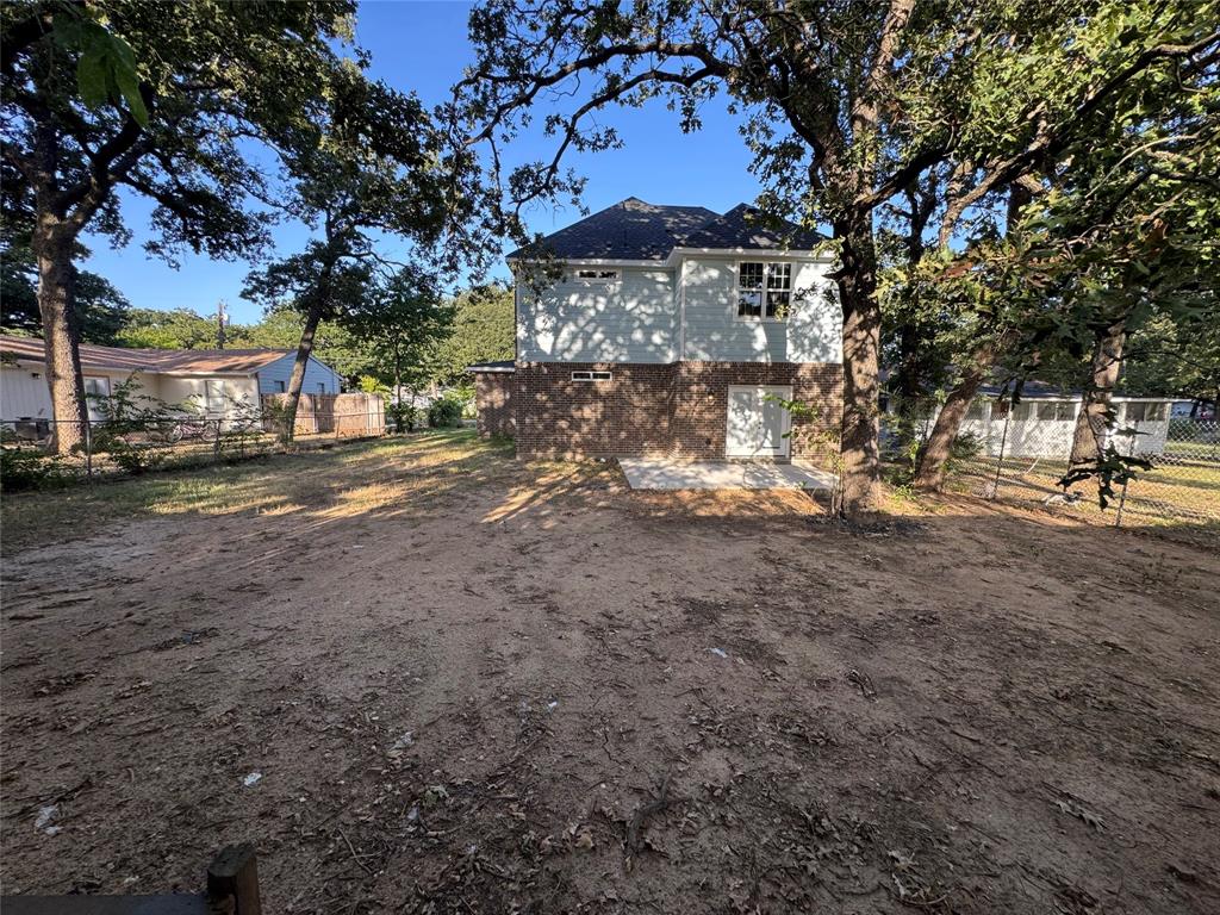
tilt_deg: -7.0
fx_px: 493
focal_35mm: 14
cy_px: 458
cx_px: 610
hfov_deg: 102.1
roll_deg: -0.8
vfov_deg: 85.7
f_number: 2.2
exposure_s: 1/197
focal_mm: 2.22
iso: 40
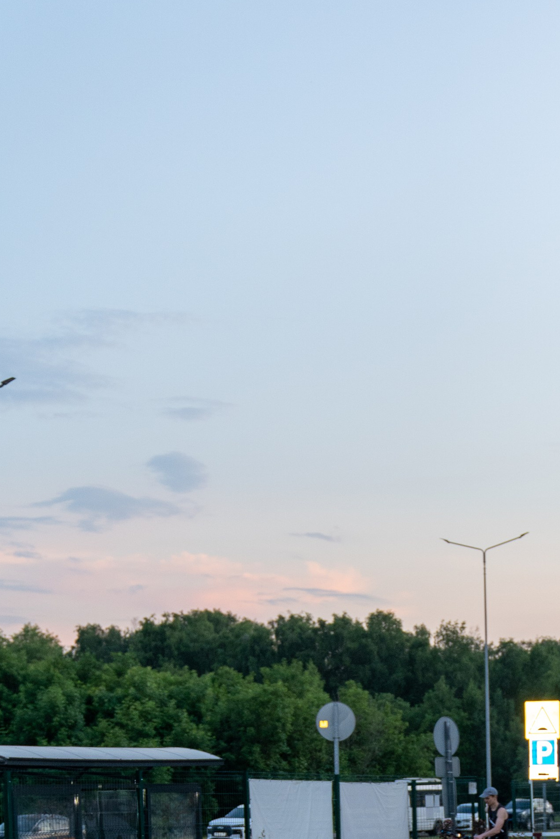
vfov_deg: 25.4
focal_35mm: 75
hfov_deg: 17.9
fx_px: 1750
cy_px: 881
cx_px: 502
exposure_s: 1/250
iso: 1000
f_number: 2.8
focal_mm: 35
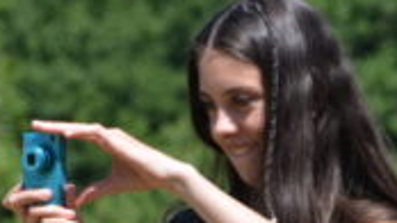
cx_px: 244
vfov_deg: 2.2
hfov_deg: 4.0
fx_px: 5707
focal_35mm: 542
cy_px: 151
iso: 100
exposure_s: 1/250
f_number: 8
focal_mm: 120
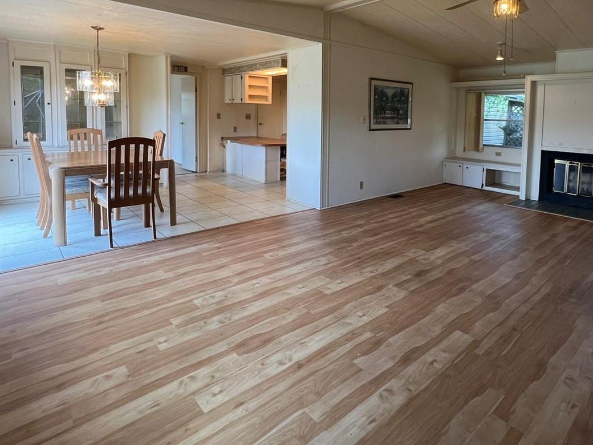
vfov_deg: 63.8
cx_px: 372
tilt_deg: -3.3
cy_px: 139
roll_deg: -1.4
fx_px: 343
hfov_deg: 80.2
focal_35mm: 20
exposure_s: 1/120
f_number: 1.8
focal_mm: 1.57
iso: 125
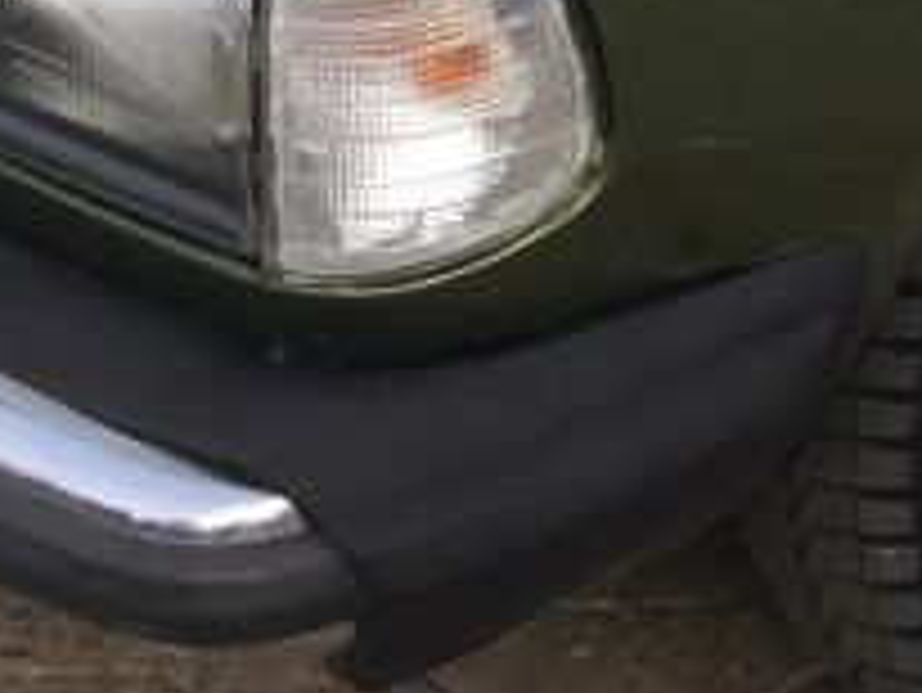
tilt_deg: -11.6
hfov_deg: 13.2
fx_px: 3864
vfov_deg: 9.1
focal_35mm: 145
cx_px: 1111
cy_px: -999
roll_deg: +0.2
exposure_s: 1/920
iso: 32
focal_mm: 4.15
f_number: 2.2
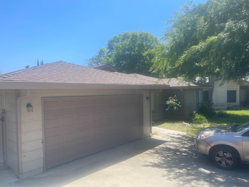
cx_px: 124
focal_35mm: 25
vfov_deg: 54.9
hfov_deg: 69.4
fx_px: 180
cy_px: 94
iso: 32
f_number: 1.6
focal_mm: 5.1
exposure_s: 1/2336
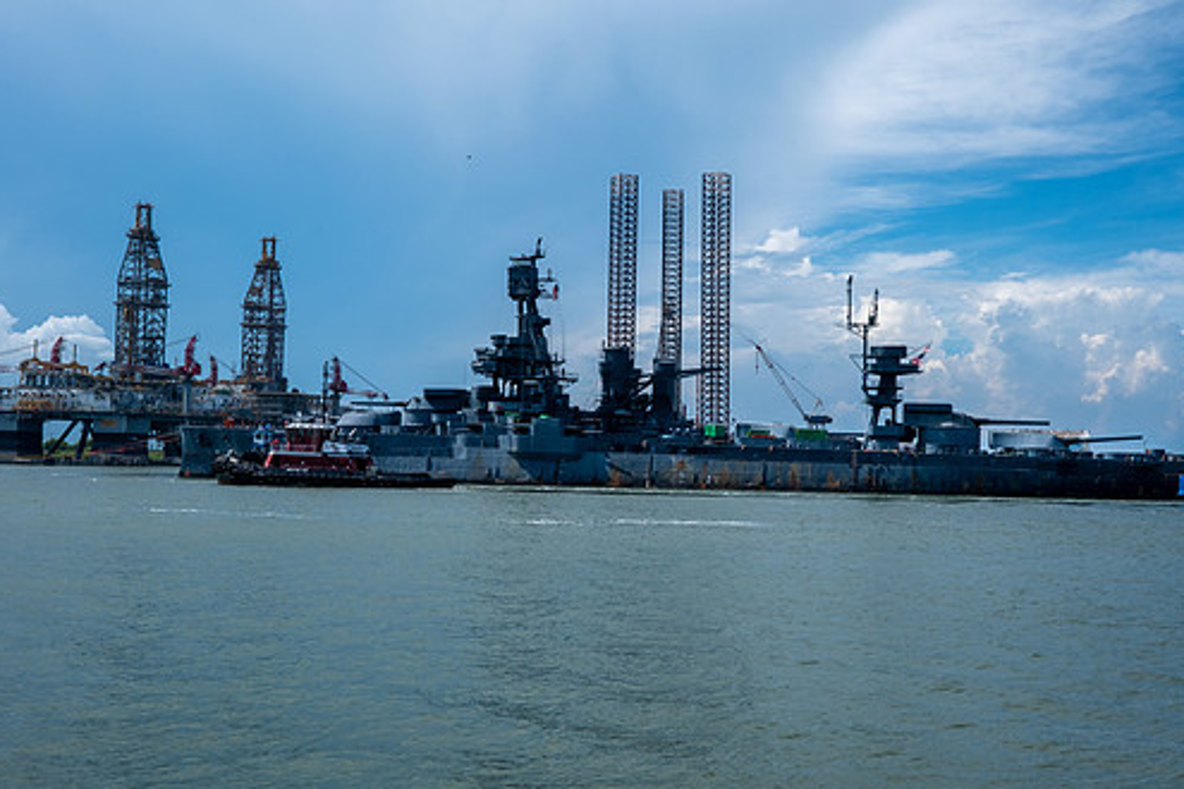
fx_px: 1348
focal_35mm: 41
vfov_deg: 32.6
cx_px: 567
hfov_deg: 47.4
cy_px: 386
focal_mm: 23.5
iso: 160
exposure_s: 1/340
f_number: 11
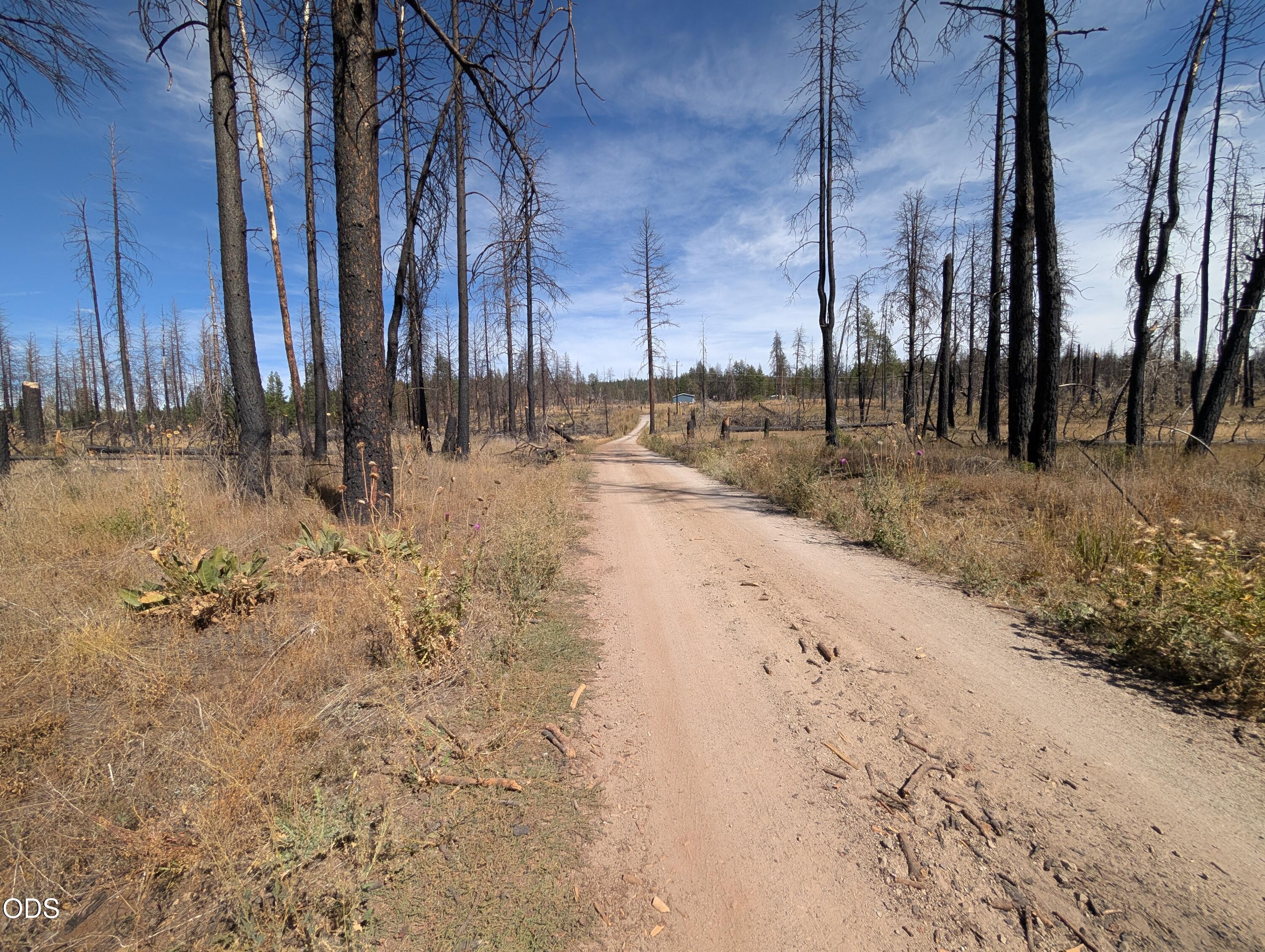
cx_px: 632
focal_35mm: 12
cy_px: 476
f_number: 1.7
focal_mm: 2.02
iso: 54
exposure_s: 1/3436
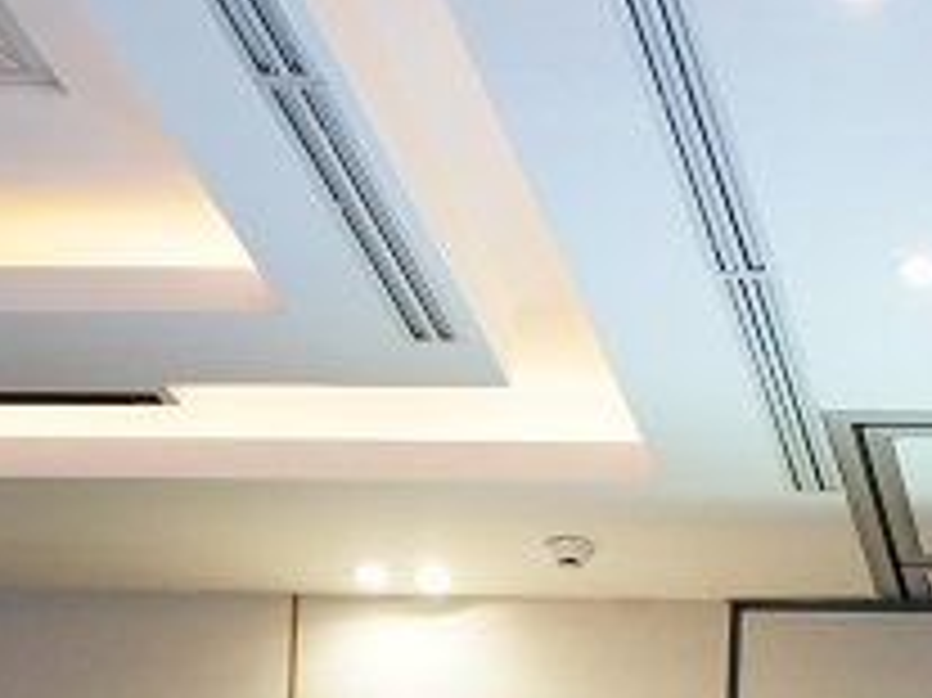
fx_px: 3498
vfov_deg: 10.5
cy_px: 1349
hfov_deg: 14.3
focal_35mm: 130
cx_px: 1333
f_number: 5.6
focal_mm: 28
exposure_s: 1/125
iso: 5000
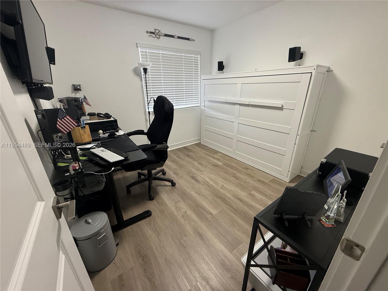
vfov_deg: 85.7
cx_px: 194
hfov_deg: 102.1
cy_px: 146
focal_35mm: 14
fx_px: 157
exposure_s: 1/60
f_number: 2.2
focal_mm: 2.22
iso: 160
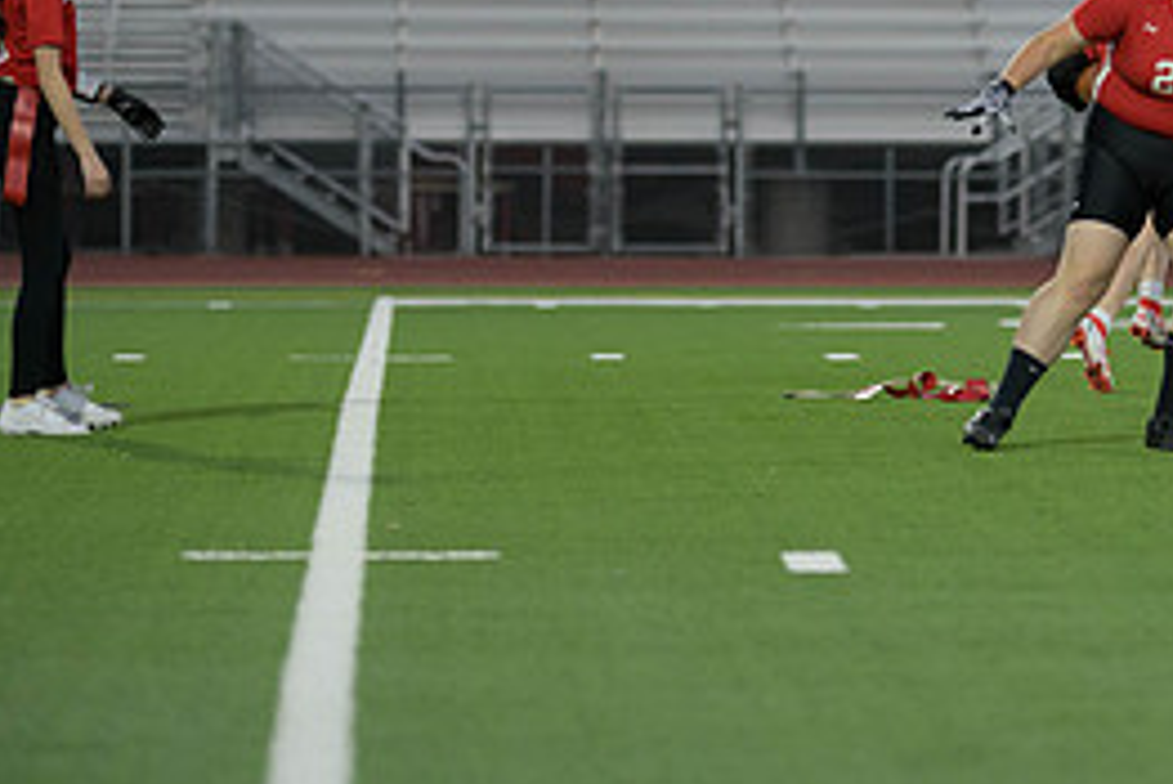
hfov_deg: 7.7
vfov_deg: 5.2
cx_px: 1075
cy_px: 74
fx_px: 8672
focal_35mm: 266
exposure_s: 1/640
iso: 1250
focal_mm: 120
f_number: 2.8
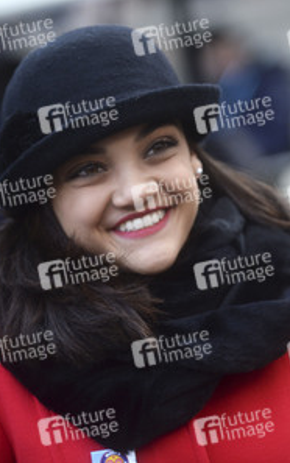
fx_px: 2260
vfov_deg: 11.7
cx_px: 192
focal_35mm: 179
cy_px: 232
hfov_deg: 7.3
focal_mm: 116
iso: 500
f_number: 2.8
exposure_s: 1/500
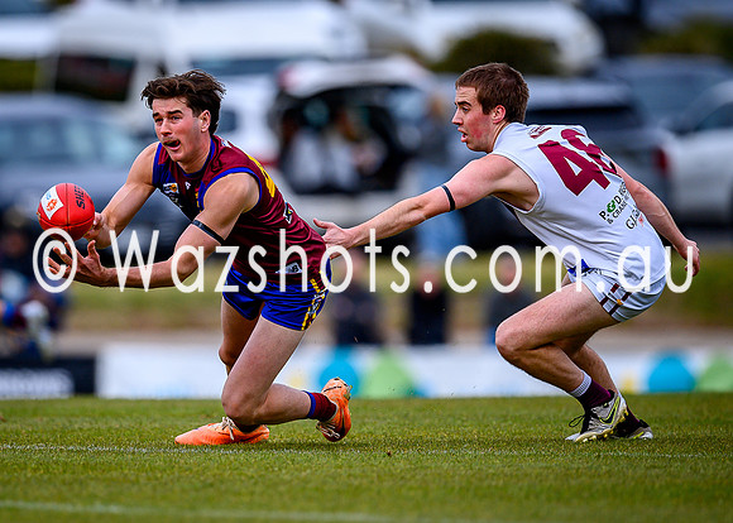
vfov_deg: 1.7
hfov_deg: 2.4
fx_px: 17397
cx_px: 218
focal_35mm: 836
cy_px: 287
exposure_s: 1/1600
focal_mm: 500
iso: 320
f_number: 4
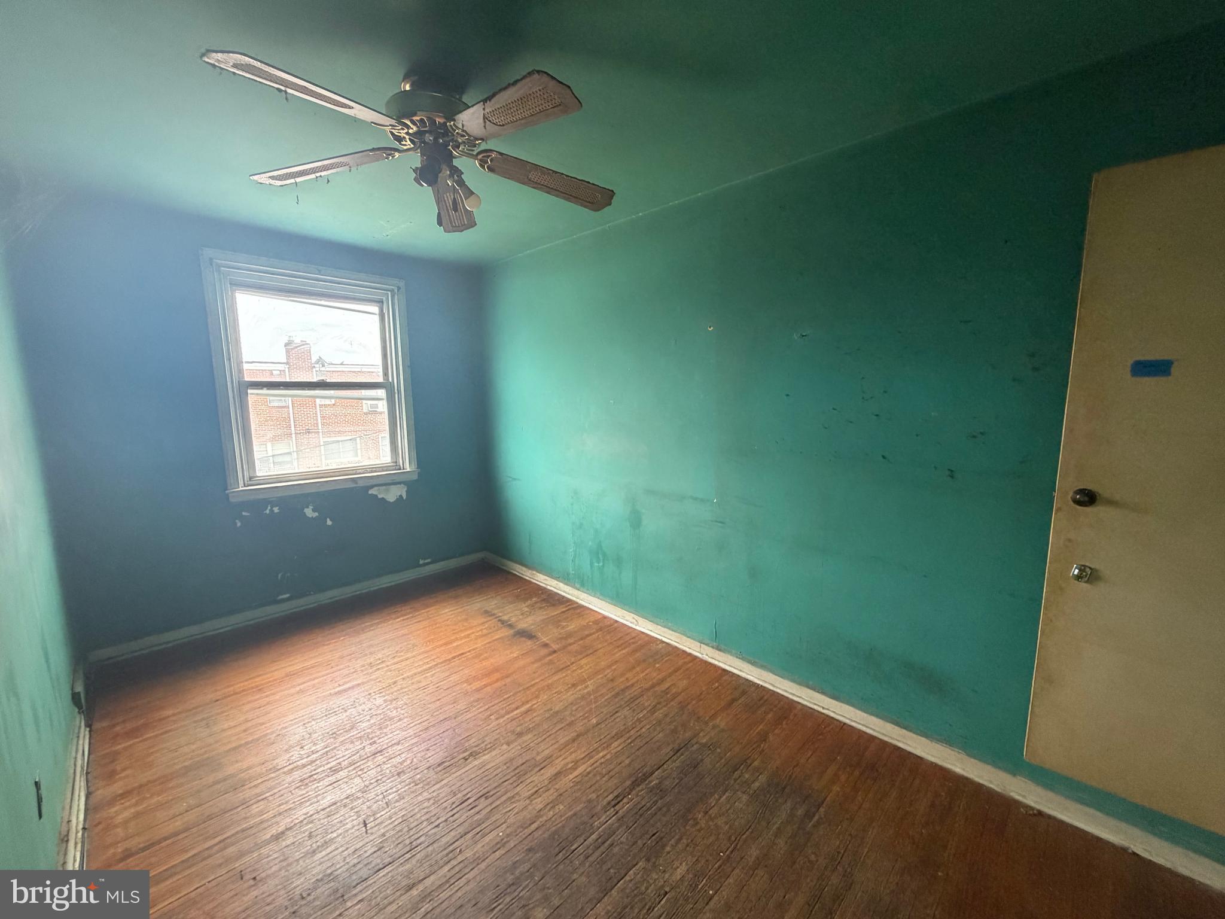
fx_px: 495
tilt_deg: -8.9
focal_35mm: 14
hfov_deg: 102.1
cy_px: 460
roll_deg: +0.4
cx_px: 612
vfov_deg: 85.7
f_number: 2.2
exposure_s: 1/86
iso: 320
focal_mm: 2.22
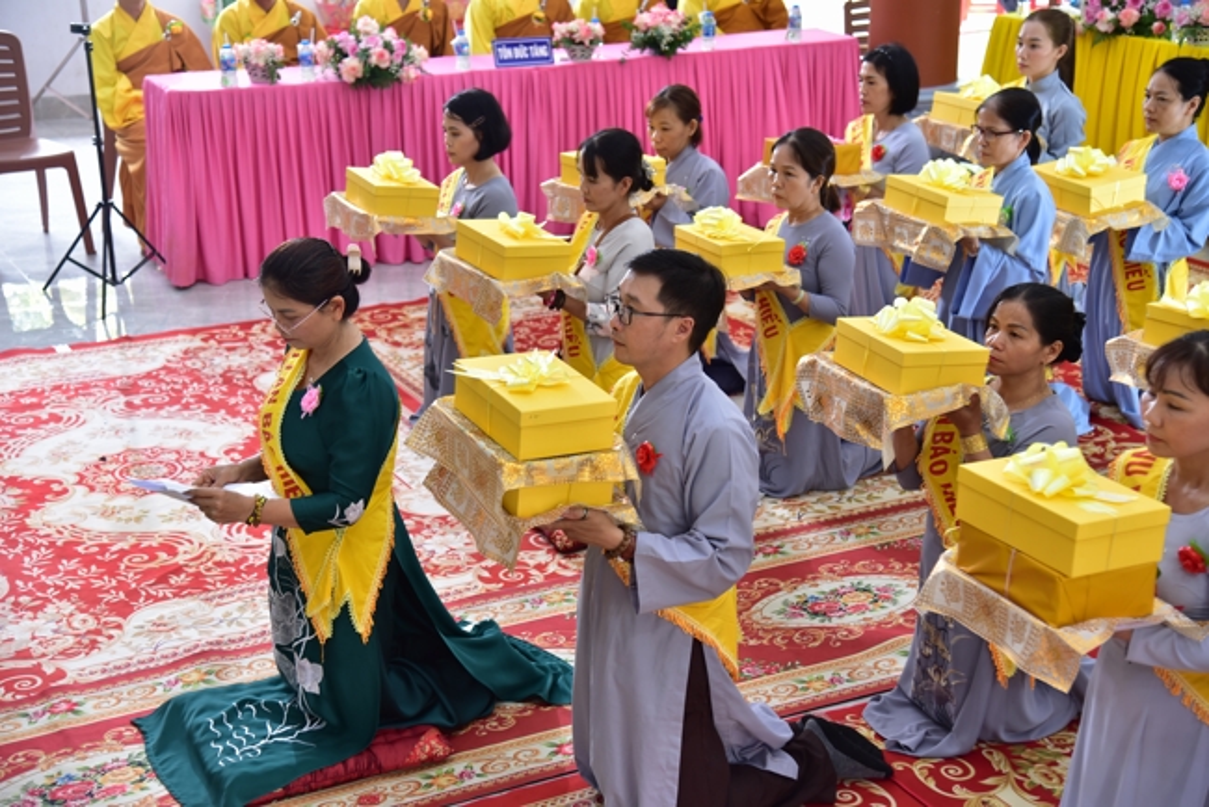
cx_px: 604
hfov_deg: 32.4
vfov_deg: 21.9
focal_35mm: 62
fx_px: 2083
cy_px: 404
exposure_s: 1/50
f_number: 4
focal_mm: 62
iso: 500
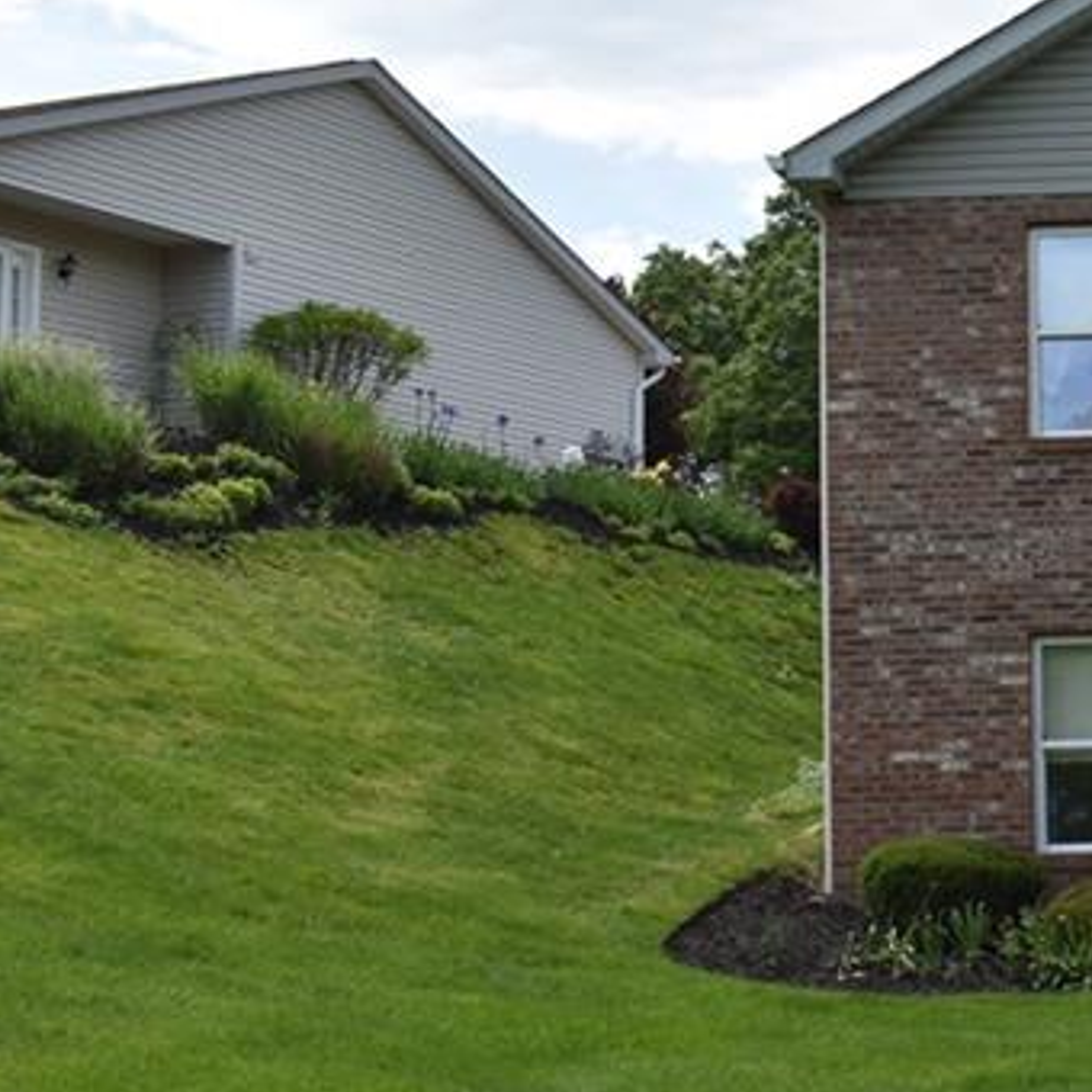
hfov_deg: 21.8
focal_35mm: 69
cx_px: 1532
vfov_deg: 25.0
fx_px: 2463
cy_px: 572
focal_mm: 18
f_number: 9
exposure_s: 1/200
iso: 100
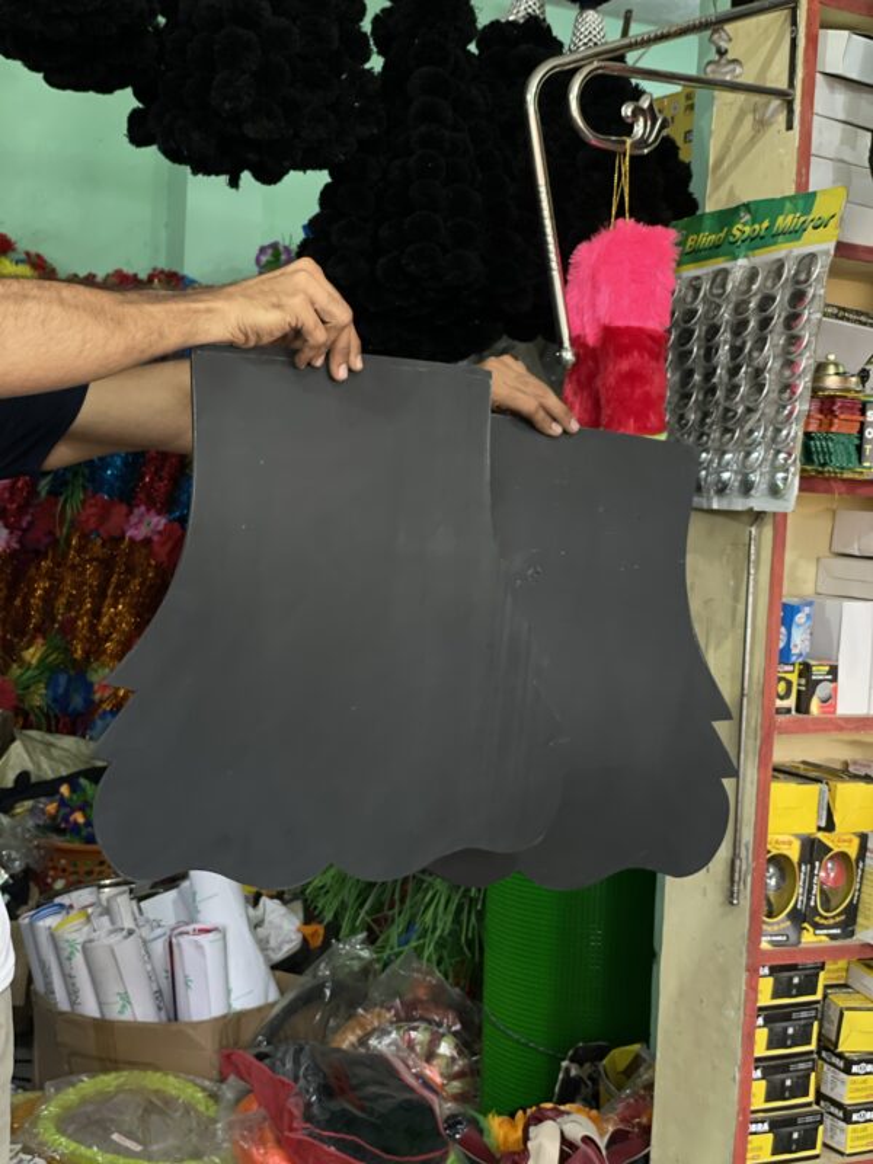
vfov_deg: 36.8
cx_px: 436
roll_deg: -2.5
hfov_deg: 28.0
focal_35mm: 52
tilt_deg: -1.8
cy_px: 582
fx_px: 1749
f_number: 2
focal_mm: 6
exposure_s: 1/33
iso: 250
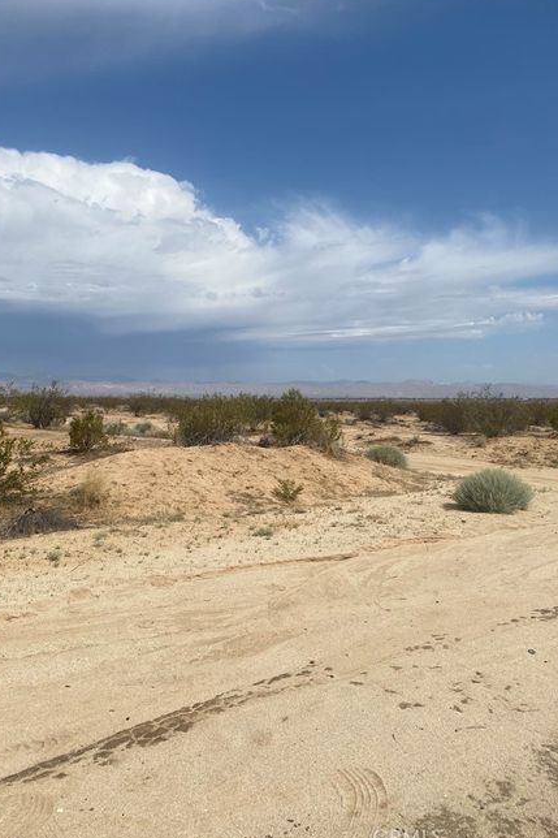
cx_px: 269
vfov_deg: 65.5
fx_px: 651
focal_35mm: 28
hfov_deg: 46.4
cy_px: 416
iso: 32
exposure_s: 1/7692
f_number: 1.8
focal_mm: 4.25
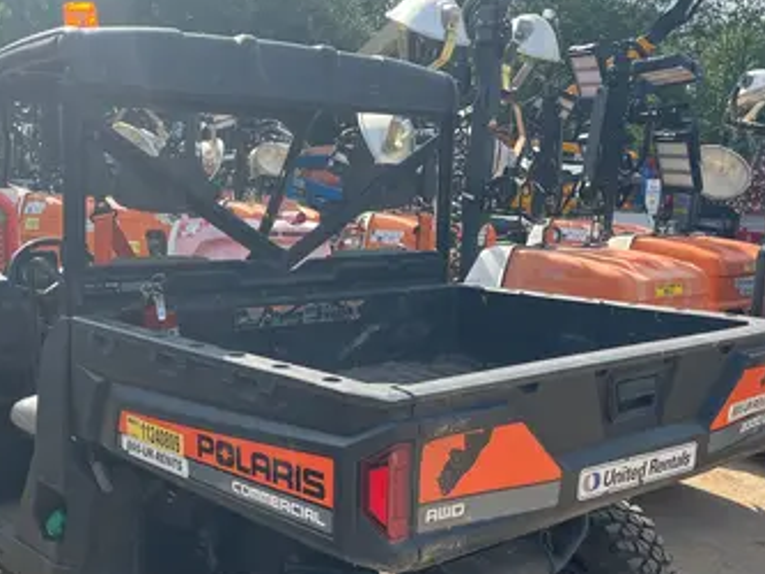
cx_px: 312
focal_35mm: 43
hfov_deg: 43.7
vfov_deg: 33.1
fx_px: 951
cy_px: 412
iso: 50
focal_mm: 5.1
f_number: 1.6
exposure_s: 1/1140
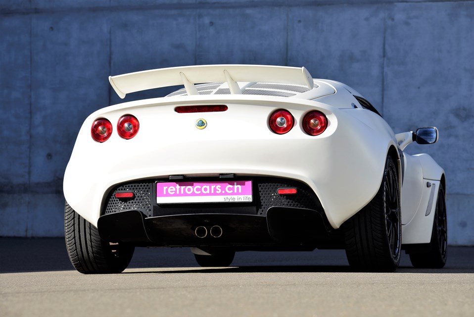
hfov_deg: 17.1
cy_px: 158
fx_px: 1581
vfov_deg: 11.4
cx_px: 237
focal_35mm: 120
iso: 100
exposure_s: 1/160
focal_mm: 120
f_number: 8
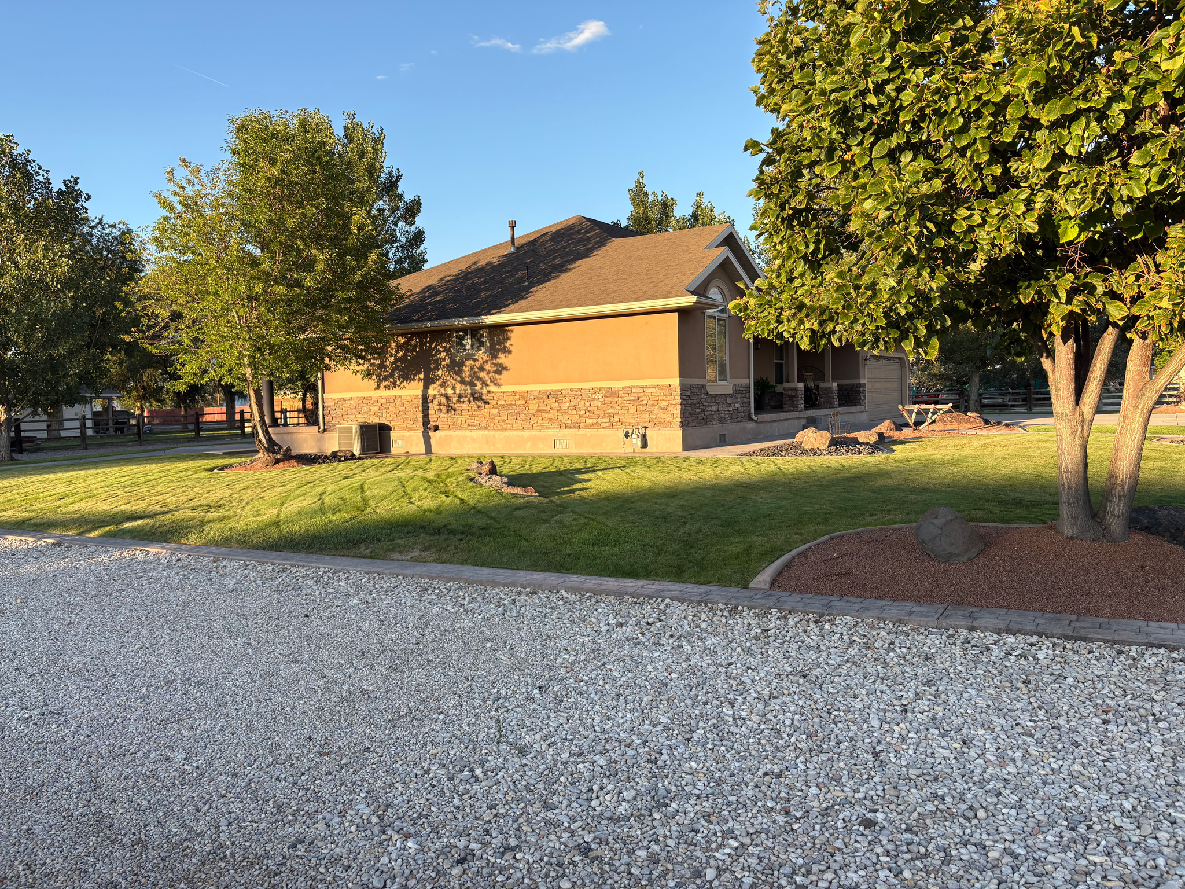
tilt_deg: -1.1
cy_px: 444
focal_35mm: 26
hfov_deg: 67.3
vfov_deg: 53.1
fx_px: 890
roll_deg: +1.0
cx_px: 592
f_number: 1.6
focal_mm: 5.96
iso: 50
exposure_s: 1/731
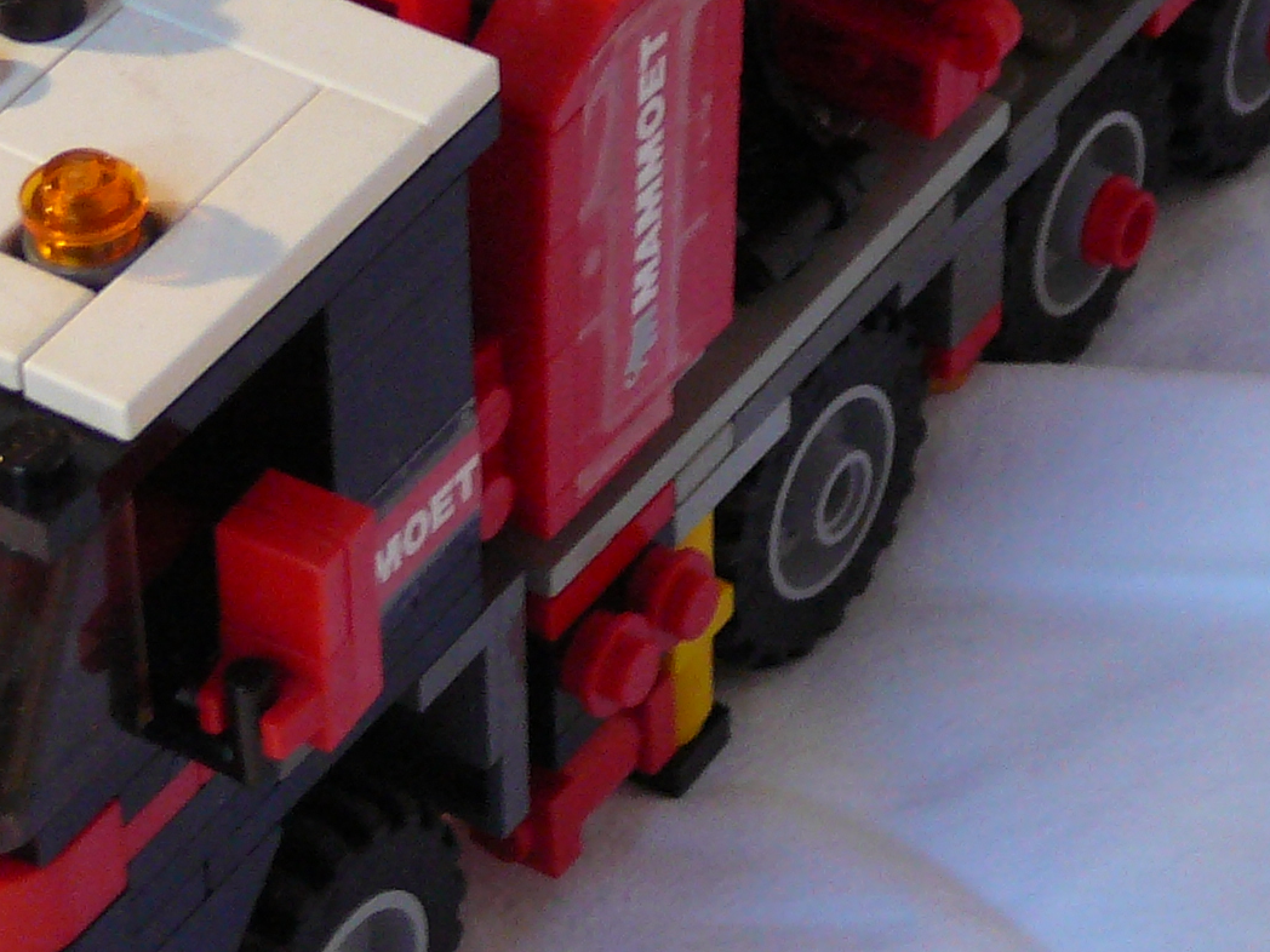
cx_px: 509
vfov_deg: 9.9
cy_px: 299
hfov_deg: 13.2
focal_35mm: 149
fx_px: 5467
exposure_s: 1/13
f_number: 3.6
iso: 200
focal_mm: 9.1
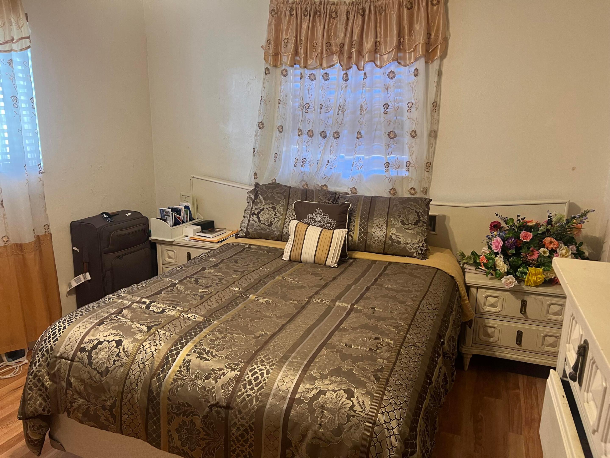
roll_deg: -1.3
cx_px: 305
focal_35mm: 26
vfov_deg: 53.1
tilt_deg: -14.0
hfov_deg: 67.3
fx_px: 458
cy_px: 229
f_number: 1.5
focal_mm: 5.7
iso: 200
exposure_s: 1/60
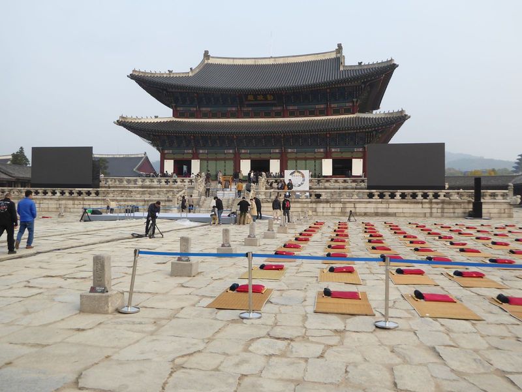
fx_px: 483
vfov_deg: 44.2
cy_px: 196
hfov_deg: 56.8
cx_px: 261
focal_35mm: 32
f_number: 3.5
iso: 80
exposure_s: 1/320
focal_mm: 5.4
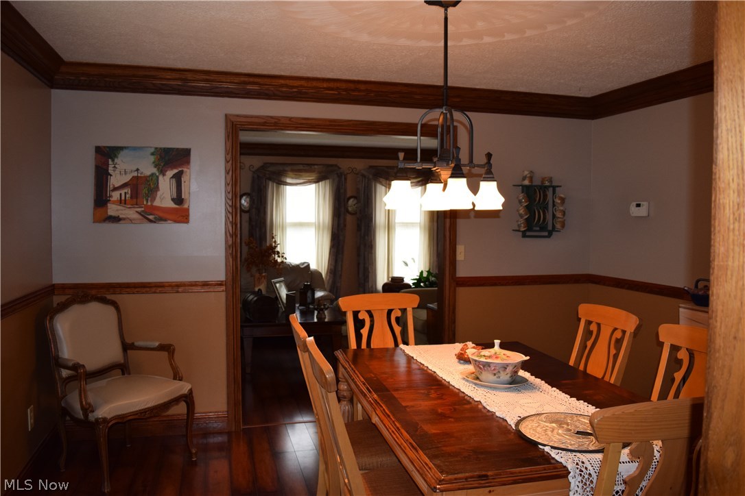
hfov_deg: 67.4
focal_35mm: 27
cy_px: 248
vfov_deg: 47.9
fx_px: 559
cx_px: 372
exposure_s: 1/80
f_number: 4.5
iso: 800
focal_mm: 18
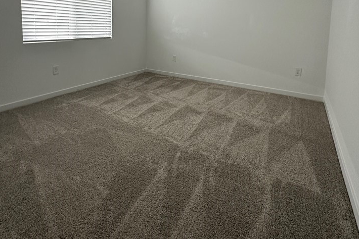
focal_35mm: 21
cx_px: 168
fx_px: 209
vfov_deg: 55.1
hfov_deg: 81.1
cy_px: 46
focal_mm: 2.22
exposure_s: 1/120
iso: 250
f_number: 2.2
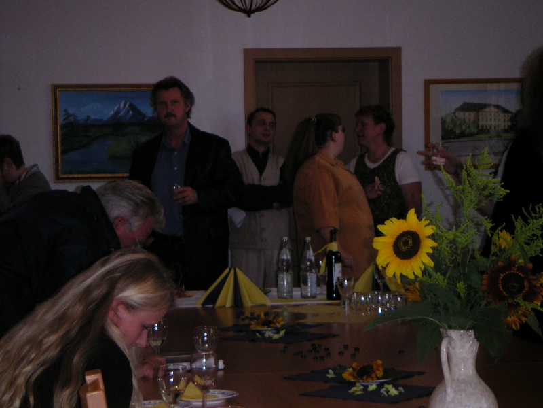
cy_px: 204
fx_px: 1741
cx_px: 272
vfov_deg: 13.3
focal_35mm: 111
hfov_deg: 17.7
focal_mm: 14.4
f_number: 3.7
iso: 200
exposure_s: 1/111
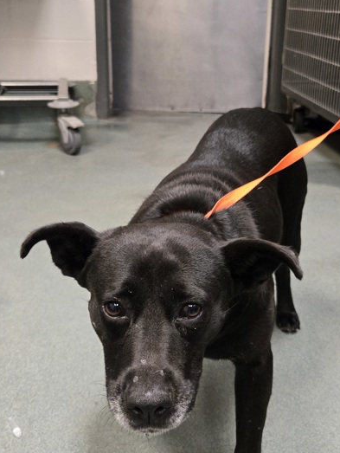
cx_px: 183
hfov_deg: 32.2
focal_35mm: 45
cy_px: 217
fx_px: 589
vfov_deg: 42.0
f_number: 1.8
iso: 800
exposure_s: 1/120
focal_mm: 5.4
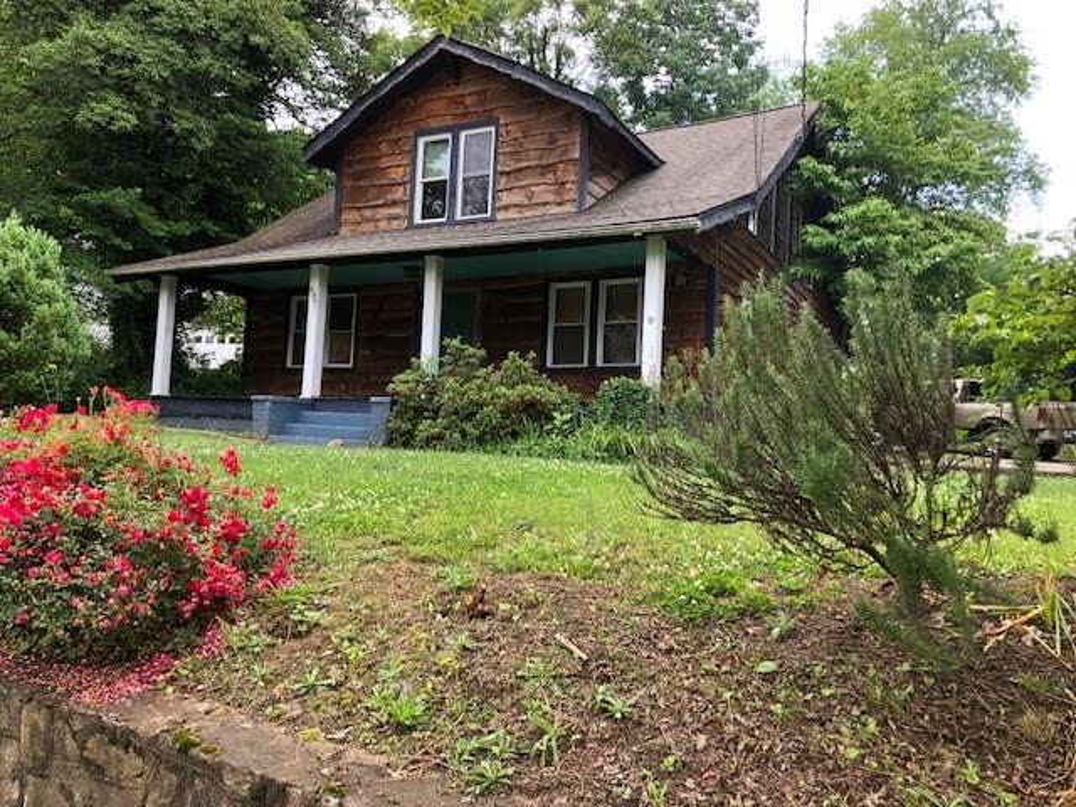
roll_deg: -1.9
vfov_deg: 49.7
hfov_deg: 63.4
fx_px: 870
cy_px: 404
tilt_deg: +4.0
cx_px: 538
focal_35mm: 28
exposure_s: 1/182
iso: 20
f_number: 1.8
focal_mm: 3.99
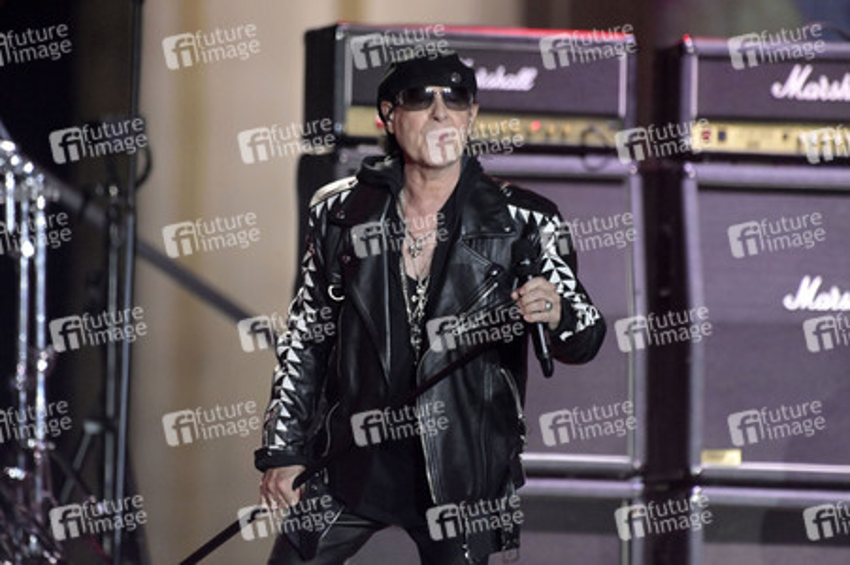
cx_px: 425
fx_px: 10617
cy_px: 282
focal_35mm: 450
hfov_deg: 4.6
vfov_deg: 3.1
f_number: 5.6
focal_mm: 450
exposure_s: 1/640
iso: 12800
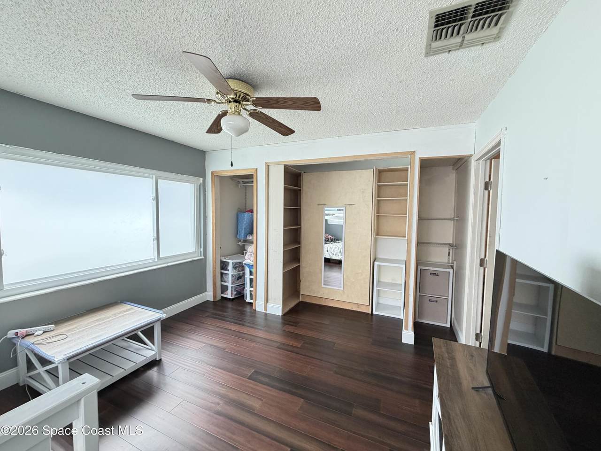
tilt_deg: -2.4
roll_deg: -1.1
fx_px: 243
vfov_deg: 85.7
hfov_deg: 102.1
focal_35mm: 14
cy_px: 226
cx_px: 300
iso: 320
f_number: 2.2
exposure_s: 1/66
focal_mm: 2.22
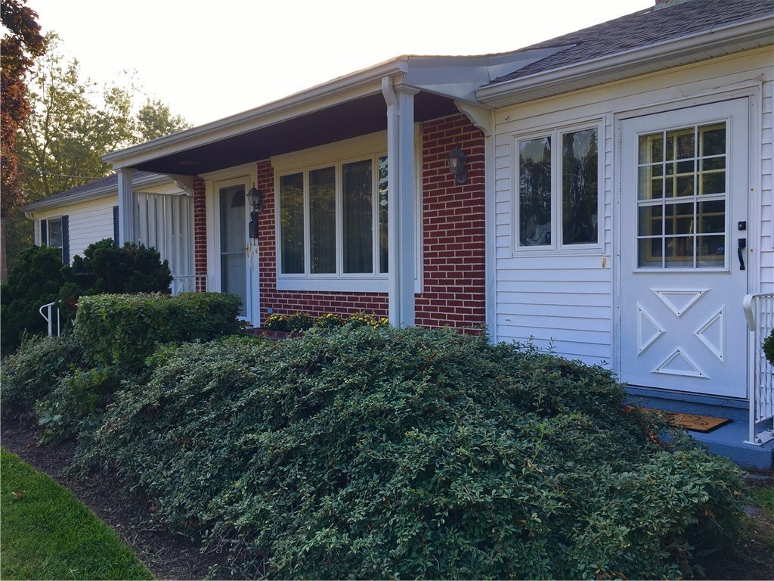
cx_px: 387
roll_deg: -0.1
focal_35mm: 29
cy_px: 290
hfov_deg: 61.7
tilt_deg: -1.4
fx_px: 648
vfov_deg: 48.2
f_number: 2.2
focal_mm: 4.15
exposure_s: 1/277
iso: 25
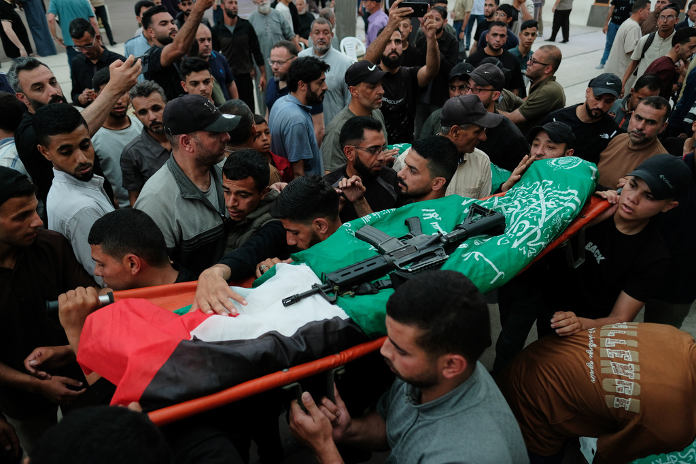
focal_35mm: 24
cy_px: 232
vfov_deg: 53.1
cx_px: 348
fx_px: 464
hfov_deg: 73.8
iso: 640
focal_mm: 16
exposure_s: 1/500
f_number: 2
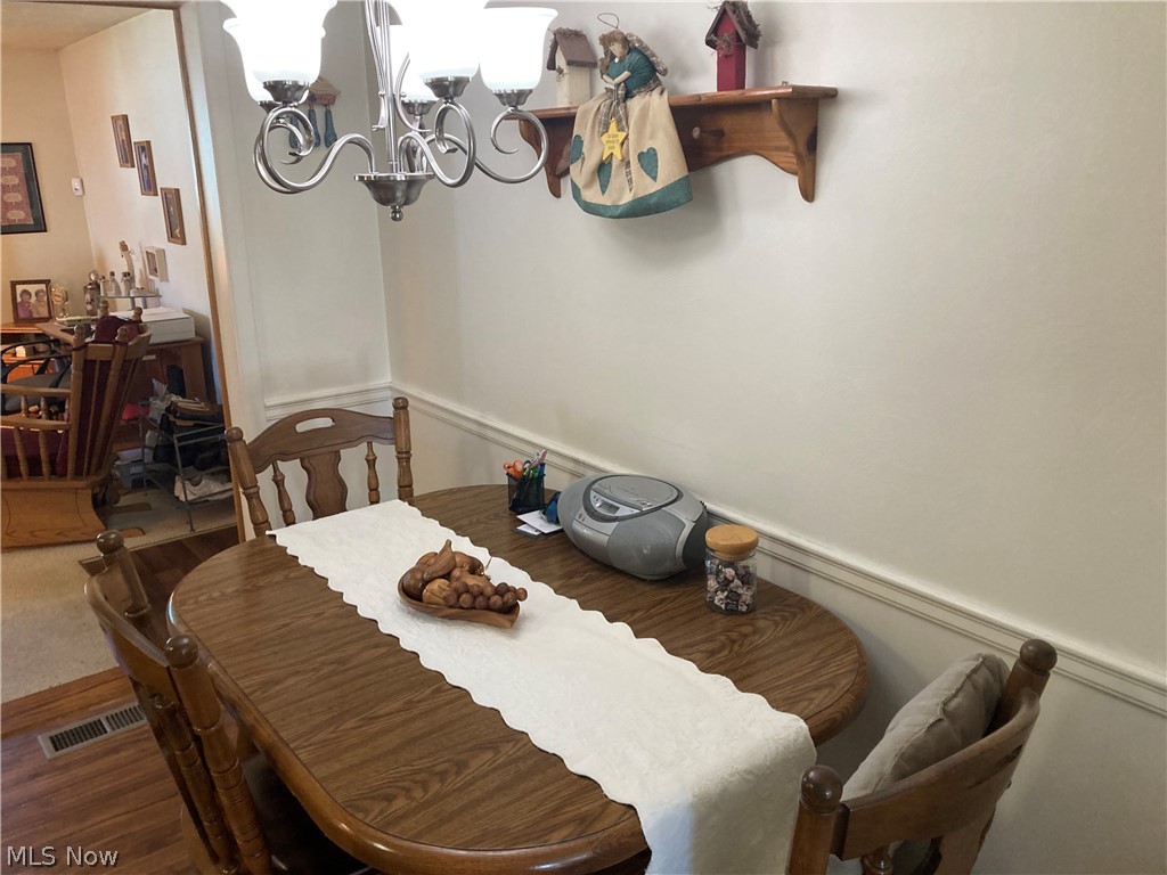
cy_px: 438
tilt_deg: -17.0
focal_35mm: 28
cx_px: 584
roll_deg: +1.5
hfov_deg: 63.4
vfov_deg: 49.7
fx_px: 944
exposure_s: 1/60
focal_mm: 3.99
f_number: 1.8
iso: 160
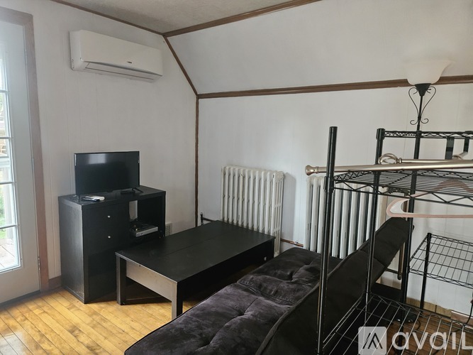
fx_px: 314
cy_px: 178
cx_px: 236
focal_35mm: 23
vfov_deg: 58.9
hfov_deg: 73.9
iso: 1600
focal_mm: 5.4
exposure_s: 1/170
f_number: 1.8
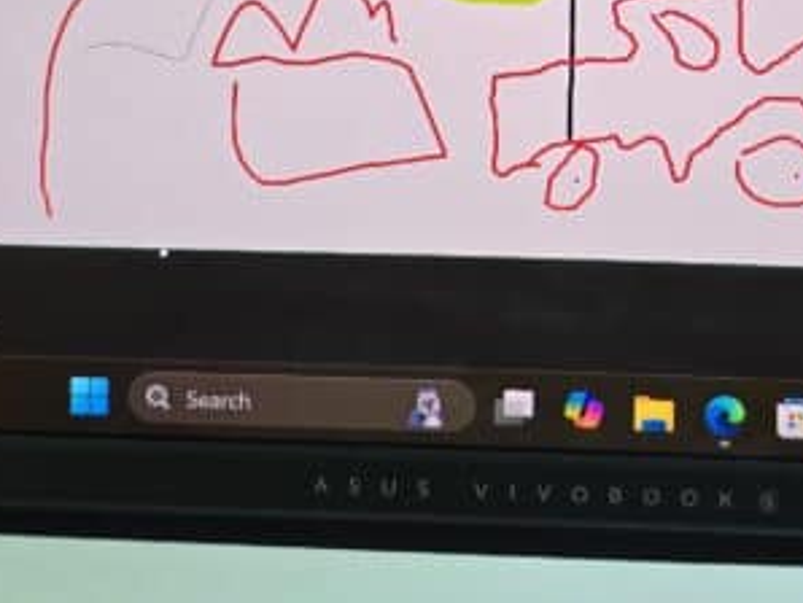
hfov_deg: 24.5
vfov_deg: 18.0
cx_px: 585
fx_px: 1834
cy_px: -54
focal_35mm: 79
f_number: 1.7
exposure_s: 1/60
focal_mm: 6.3
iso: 32
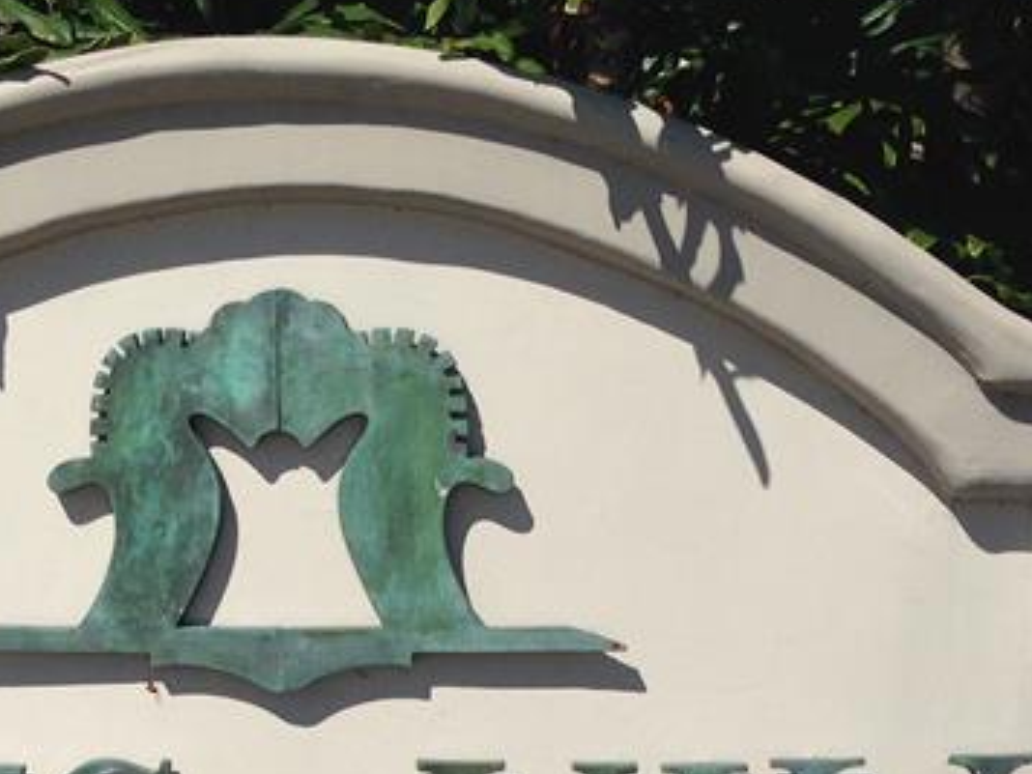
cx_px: 391
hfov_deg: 20.6
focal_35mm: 95
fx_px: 2832
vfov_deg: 14.9
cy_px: 977
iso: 50
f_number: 2.4
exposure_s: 1/3390
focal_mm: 4.12
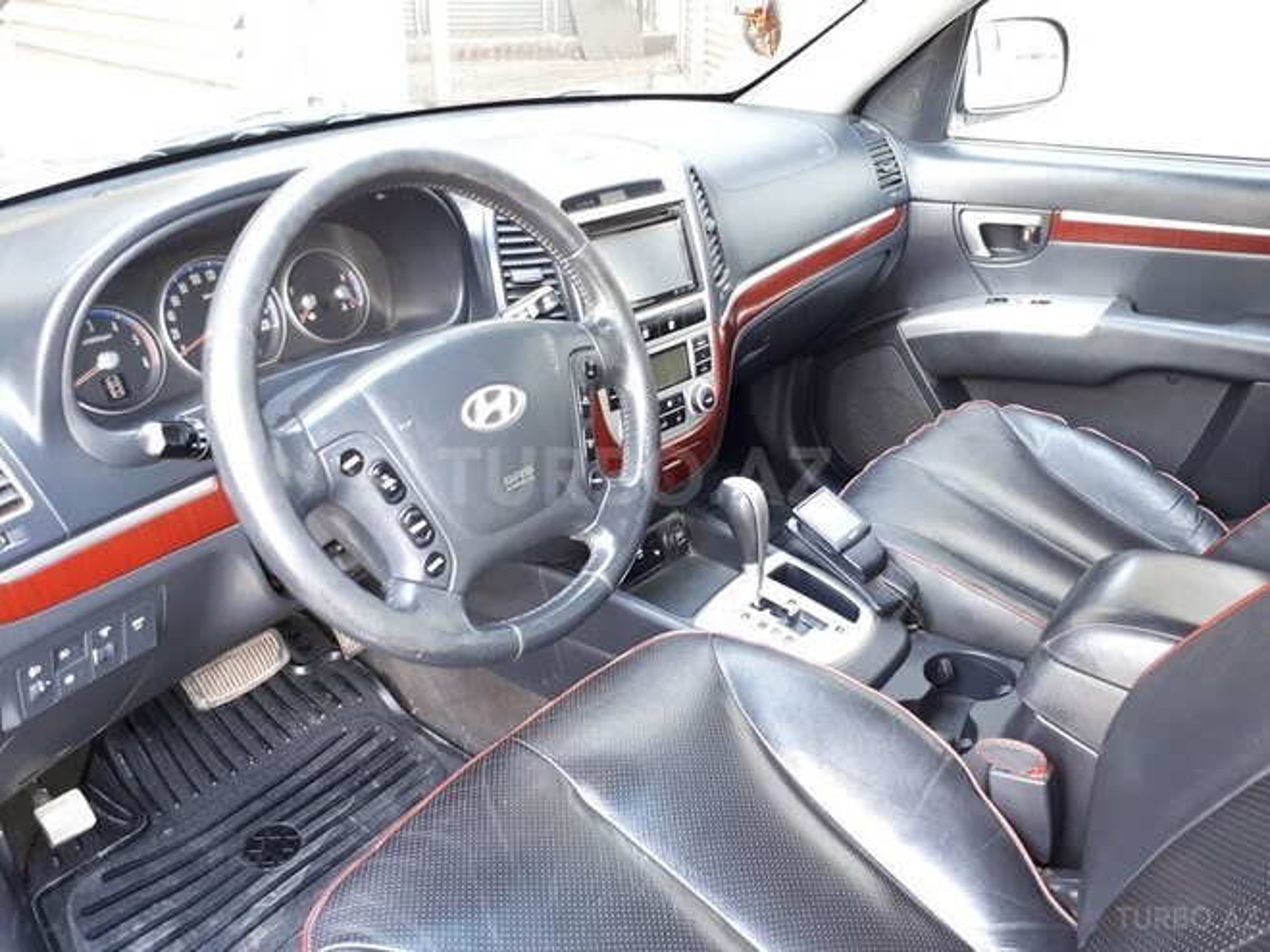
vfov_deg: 51.4
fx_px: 991
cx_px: 635
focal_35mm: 27
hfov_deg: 65.3
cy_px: 476
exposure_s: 1/33
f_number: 1.9
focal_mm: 3.6
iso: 160
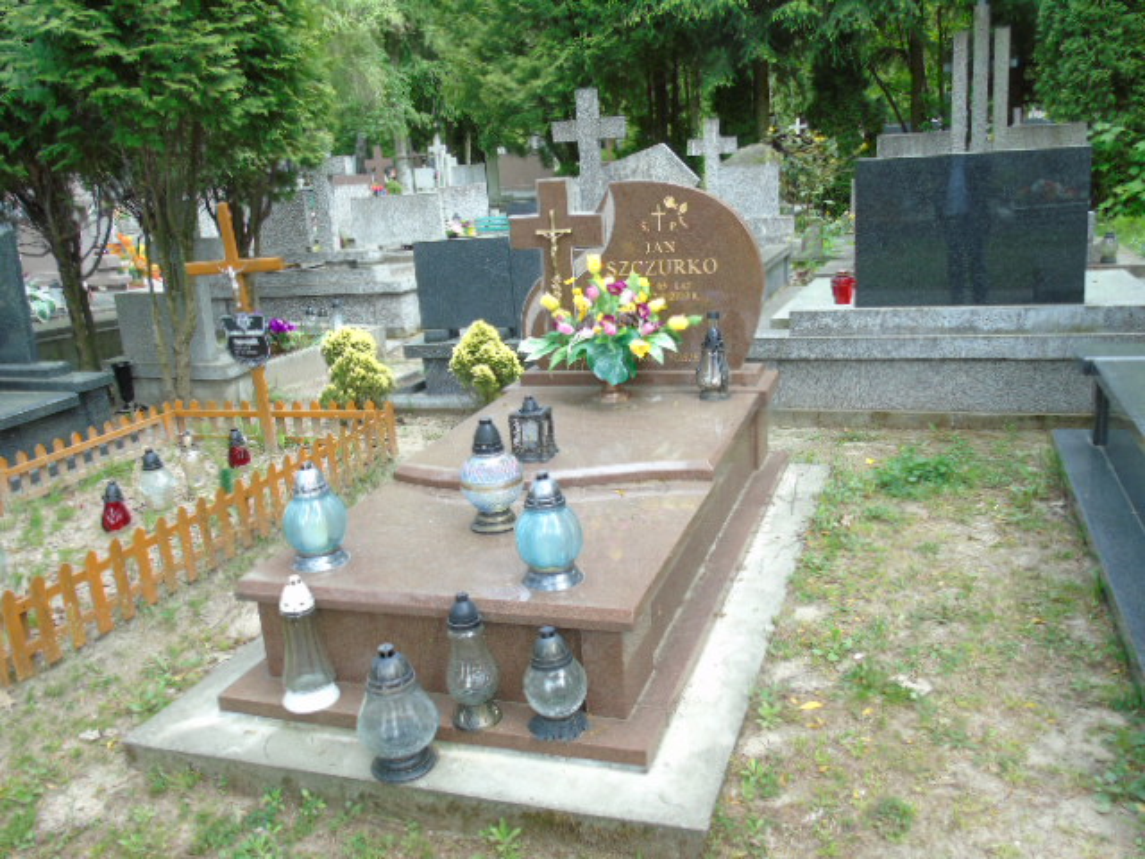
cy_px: 430
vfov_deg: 48.2
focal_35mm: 29
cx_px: 572
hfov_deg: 61.7
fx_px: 959
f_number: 3.6
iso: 80
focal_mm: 5.2
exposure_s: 1/100
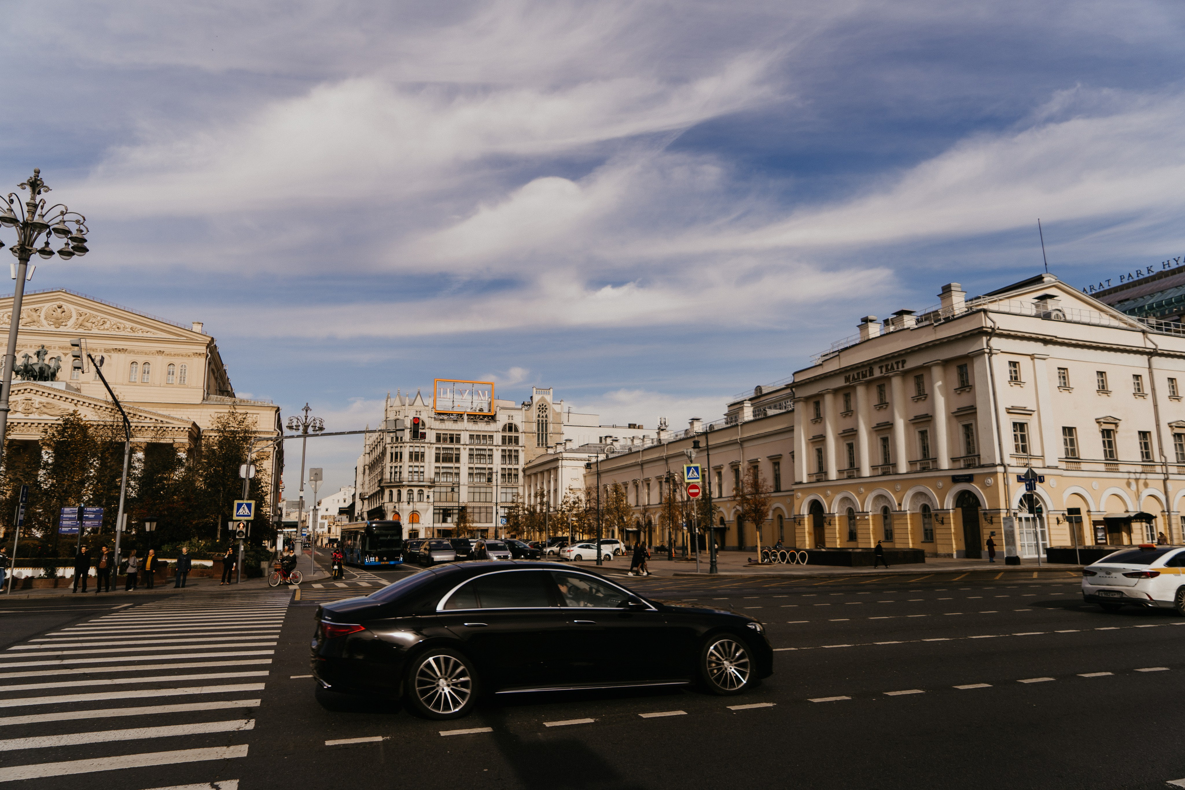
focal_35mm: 24
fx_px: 790
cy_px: 395
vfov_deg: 53.1
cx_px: 592
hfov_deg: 73.7
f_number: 4
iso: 100
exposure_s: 1/800
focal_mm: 24
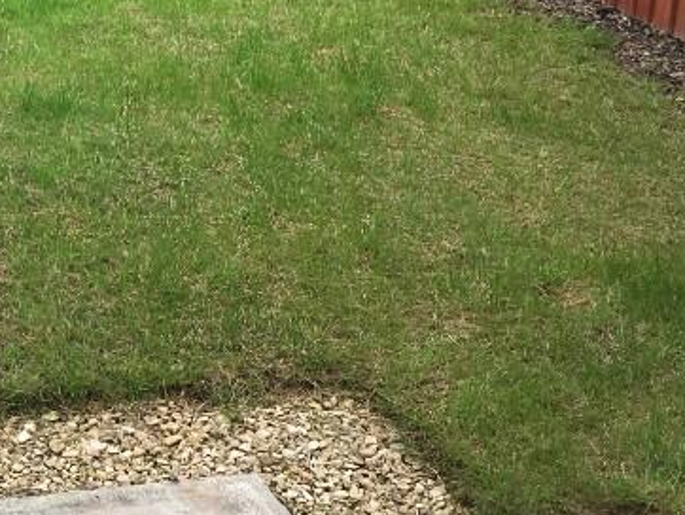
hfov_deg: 22.4
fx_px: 1624
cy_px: 136
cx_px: -83
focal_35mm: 82
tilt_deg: -17.3
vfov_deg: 17.9
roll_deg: -1.3
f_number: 2.2
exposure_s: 1/481
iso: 25
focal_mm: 4.15
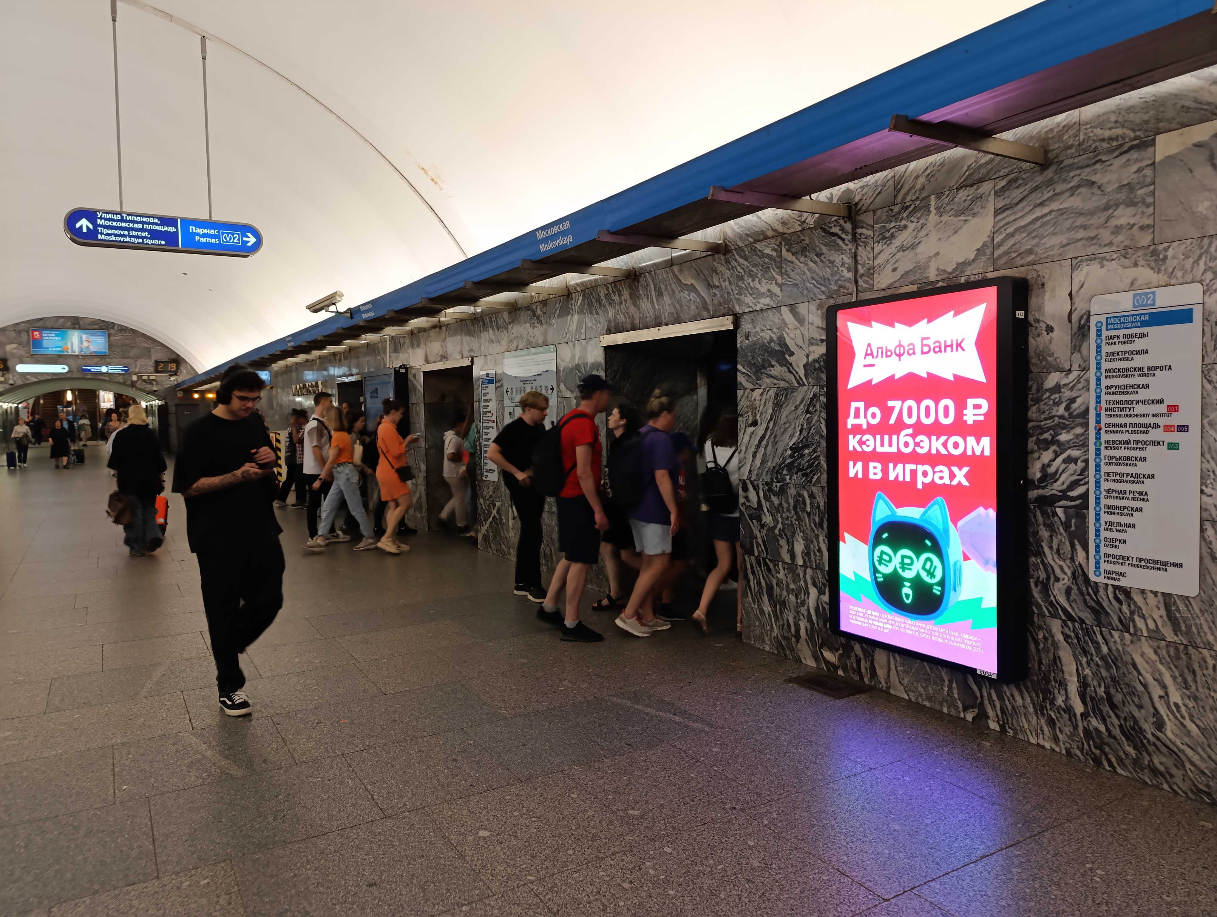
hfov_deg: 73.8
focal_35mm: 23
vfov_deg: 59.0
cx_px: 608
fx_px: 810
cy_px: 458
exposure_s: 1/100
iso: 500
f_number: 1.6
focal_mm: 6.14
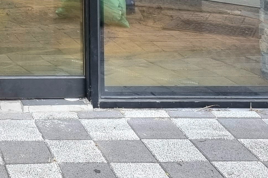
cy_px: -193
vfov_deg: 10.9
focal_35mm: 113
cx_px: -139
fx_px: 841
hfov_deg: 16.4
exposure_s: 1/556
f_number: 1.8
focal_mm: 5.4
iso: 50
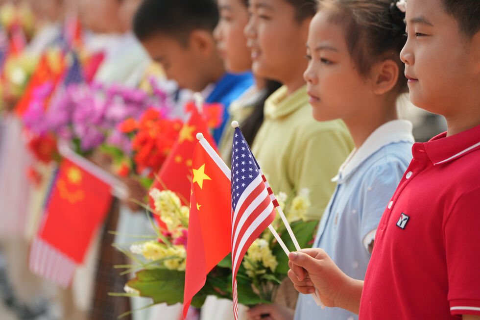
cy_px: 160
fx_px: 2826
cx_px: 240
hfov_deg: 9.7
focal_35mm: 212
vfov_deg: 6.5
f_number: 5.6
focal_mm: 212
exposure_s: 1/2000
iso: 500
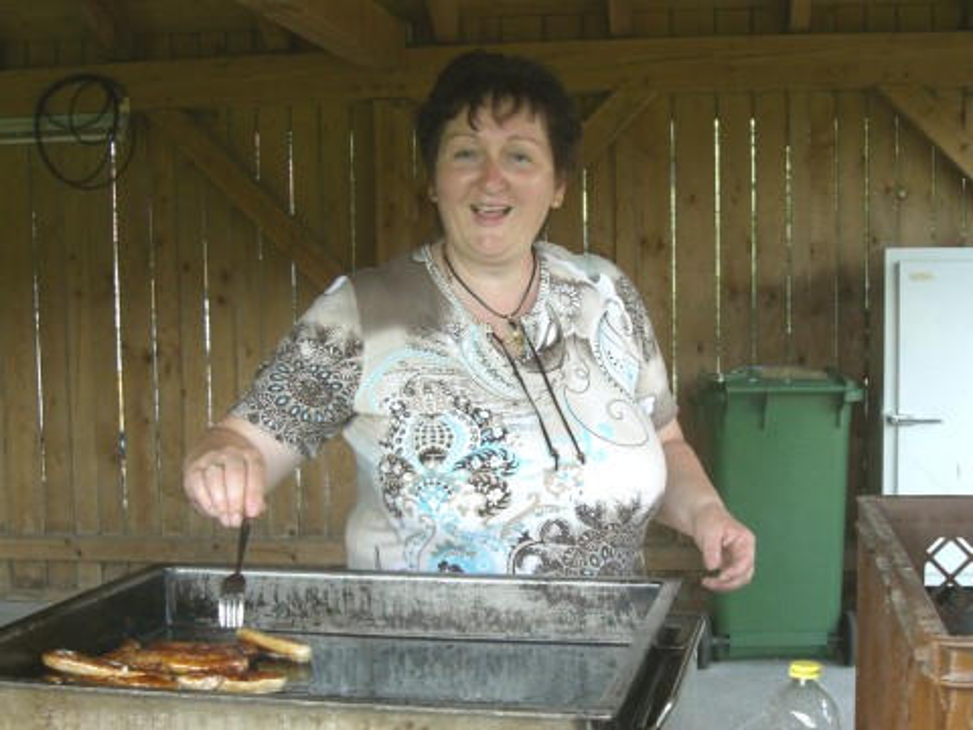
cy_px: 365
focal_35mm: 38
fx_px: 1068
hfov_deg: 49.0
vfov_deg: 37.7
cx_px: 486
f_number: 3.1
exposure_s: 1/125
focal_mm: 6.3
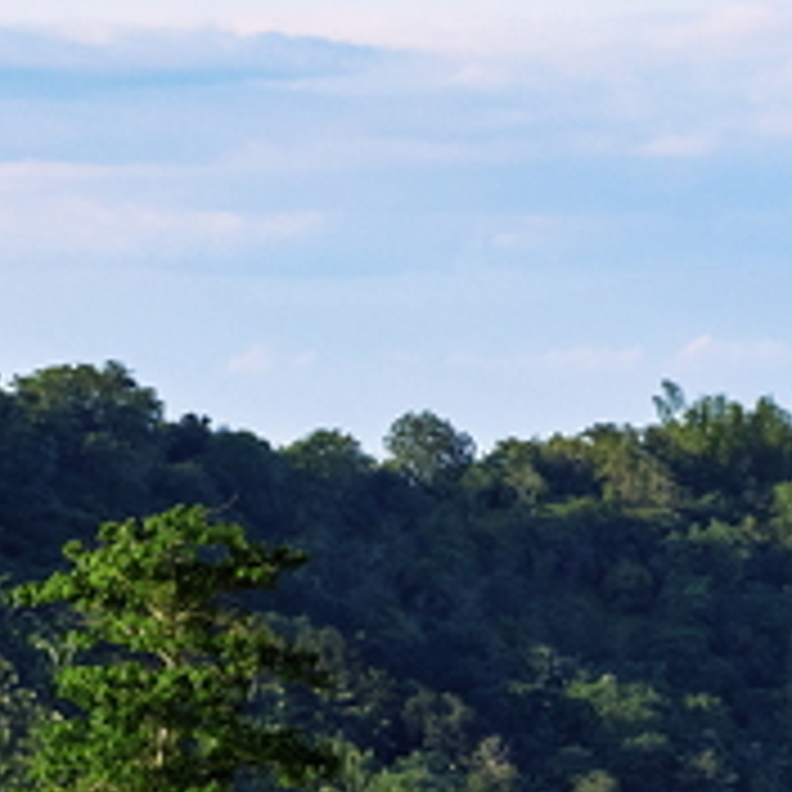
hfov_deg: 4.3
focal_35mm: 408
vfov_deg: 4.3
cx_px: 423
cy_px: 848
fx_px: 10561
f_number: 11
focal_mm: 71.5
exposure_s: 1/250
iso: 320
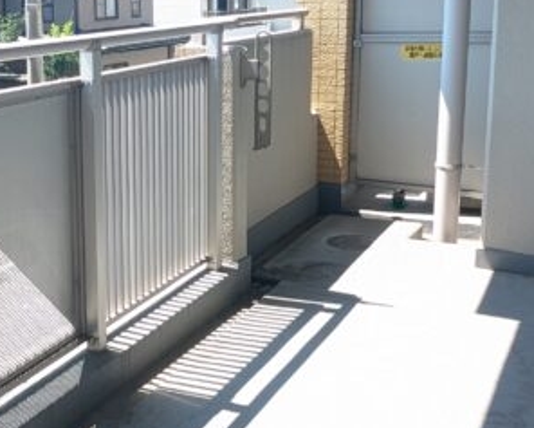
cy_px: 121
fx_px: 696
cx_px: 6
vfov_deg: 33.6
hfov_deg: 37.7
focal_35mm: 44
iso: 48
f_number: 2.2
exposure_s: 1/179
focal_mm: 1.95
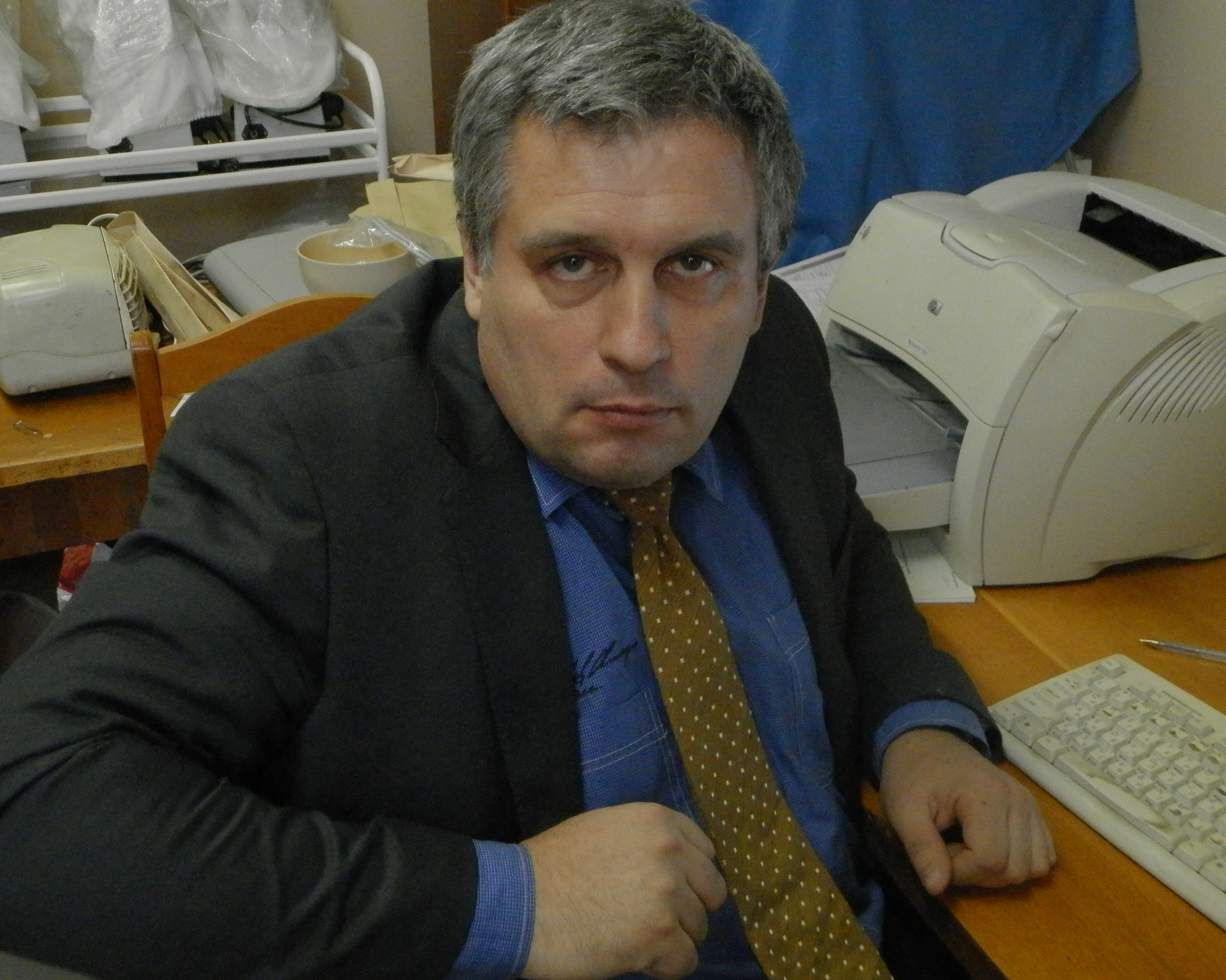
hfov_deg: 38.8
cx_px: 589
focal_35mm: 48
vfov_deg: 31.5
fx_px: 1742
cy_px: 490
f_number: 3.6
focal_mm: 8.2
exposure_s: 1/25
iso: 800
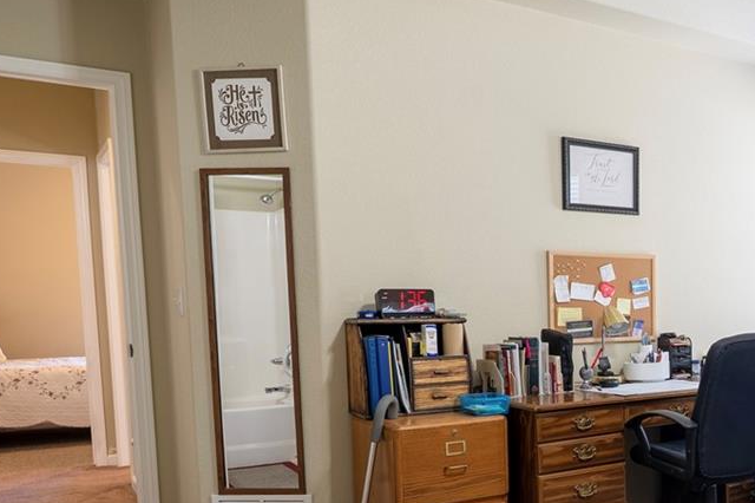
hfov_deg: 40.8
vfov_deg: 32.8
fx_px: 838
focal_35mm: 40
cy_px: 368
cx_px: 794
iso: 100
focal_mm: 16
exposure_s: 1/80
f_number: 5.6
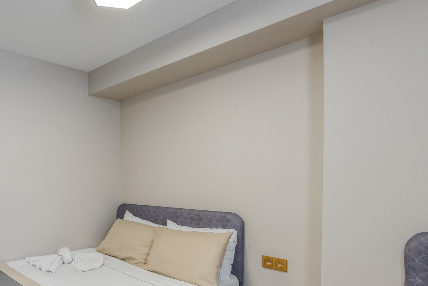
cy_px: 207
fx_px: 345
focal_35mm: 29
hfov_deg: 58.5
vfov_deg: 43.8
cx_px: 83
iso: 800
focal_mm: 10
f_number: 10
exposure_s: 1/13
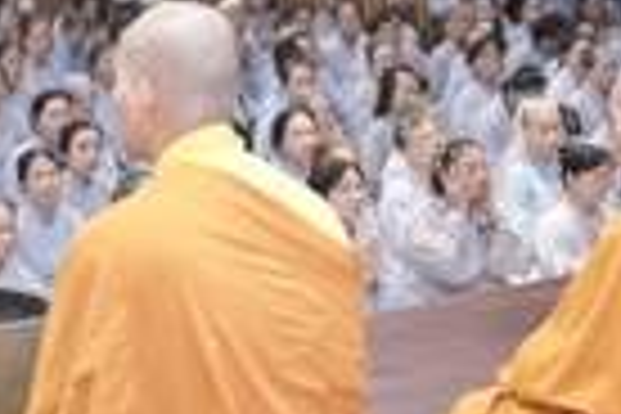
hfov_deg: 12.4
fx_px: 2846
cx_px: 436
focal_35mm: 165
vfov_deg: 8.3
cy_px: -11
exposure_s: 1/160
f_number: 2
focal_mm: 35
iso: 800
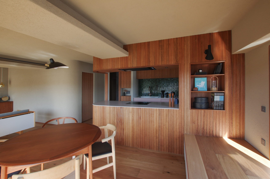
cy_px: 90
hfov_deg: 100.4
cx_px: 135
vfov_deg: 77.2
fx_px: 112
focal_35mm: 15
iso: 400
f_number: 9
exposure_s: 1/60
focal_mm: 10
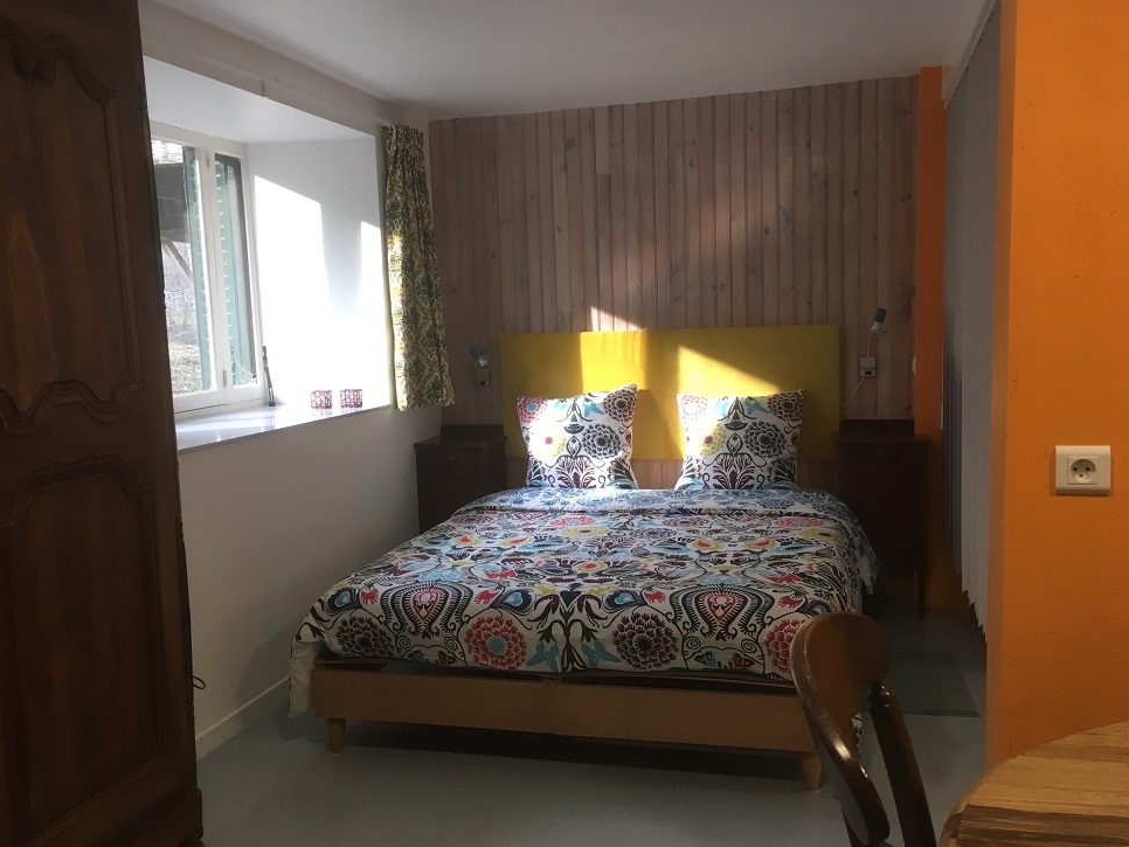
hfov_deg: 60.0
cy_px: 425
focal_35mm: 30
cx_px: 563
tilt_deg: -4.3
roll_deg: +3.5
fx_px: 979
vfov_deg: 46.8
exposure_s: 1/33
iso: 32
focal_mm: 4.15
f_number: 2.2
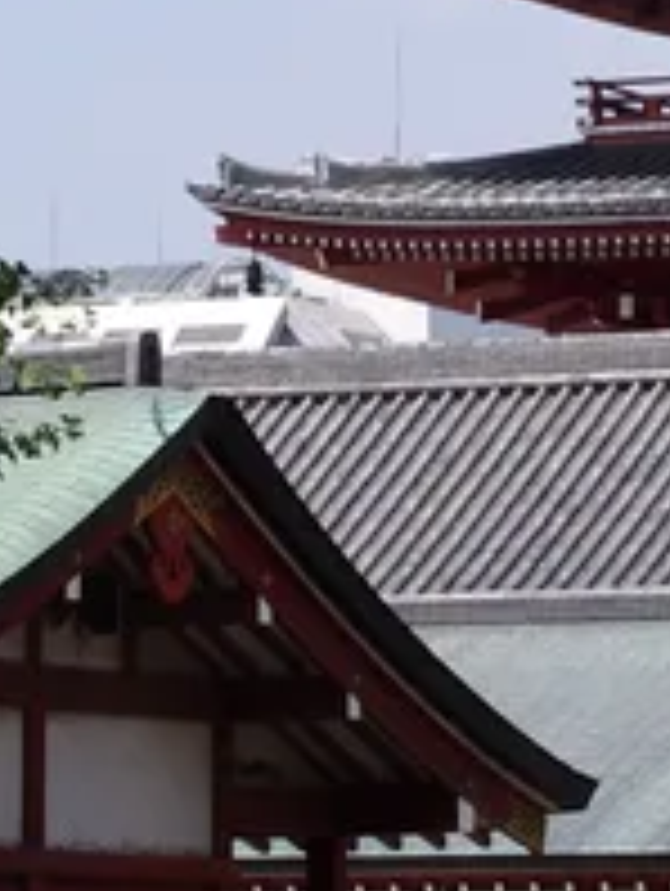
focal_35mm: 276
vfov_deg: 7.1
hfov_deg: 5.4
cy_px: -189
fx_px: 7107
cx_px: 652
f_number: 10
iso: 200
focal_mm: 37.5
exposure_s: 1/400
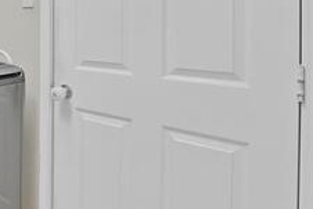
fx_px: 296
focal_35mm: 34
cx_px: -76
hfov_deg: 38.3
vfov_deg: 36.8
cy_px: 26
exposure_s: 1/4
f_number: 9
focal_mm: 12
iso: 640
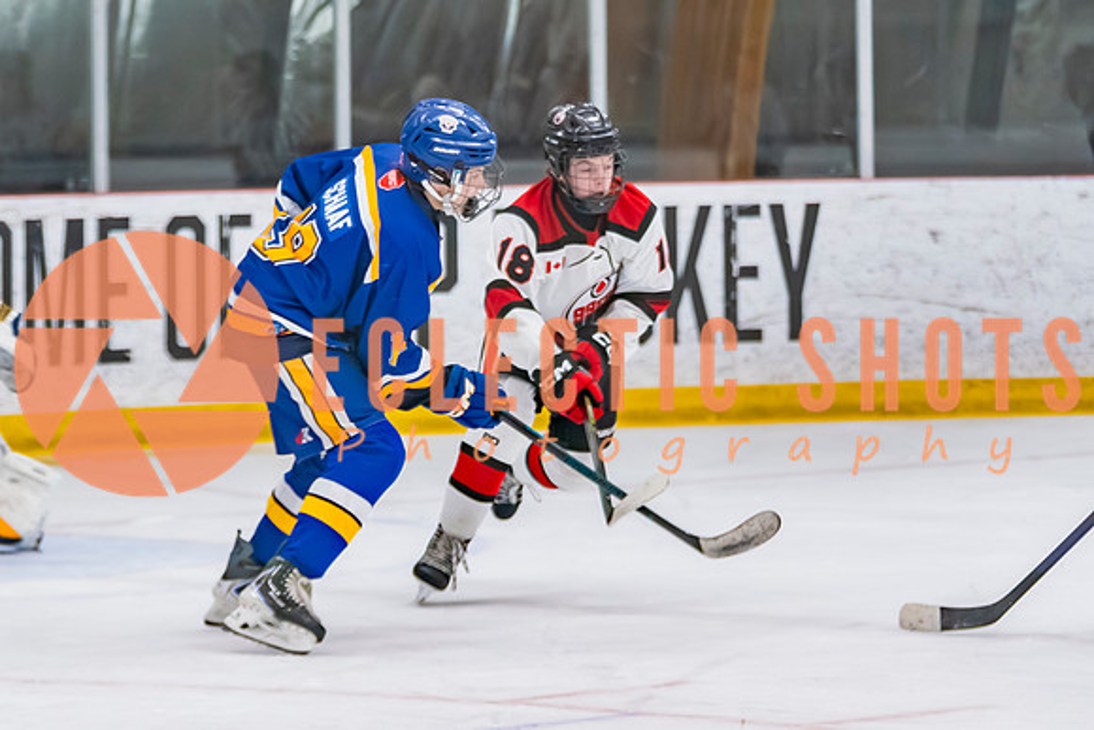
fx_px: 6607
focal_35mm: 217
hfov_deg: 9.5
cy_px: 268
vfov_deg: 6.3
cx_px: 397
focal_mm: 115
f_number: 2.8
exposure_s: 1/640
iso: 2500
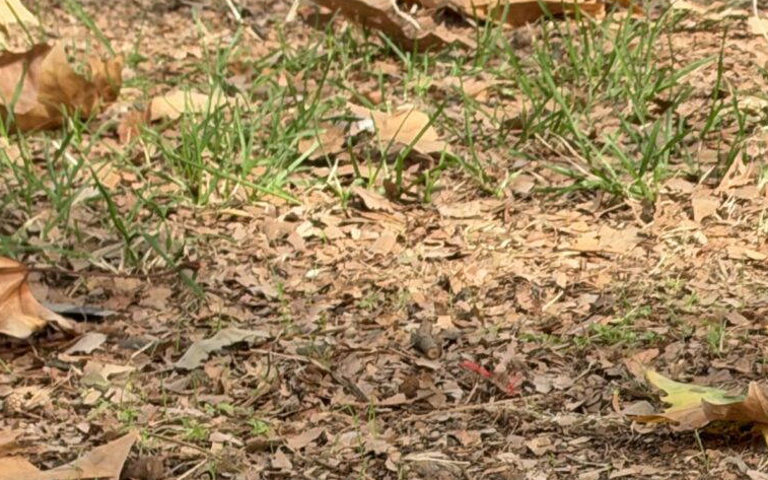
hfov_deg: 11.7
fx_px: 3600
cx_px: 1146
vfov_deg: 7.4
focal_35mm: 172
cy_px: 899
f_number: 4
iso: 80
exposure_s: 1/121
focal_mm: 6.93
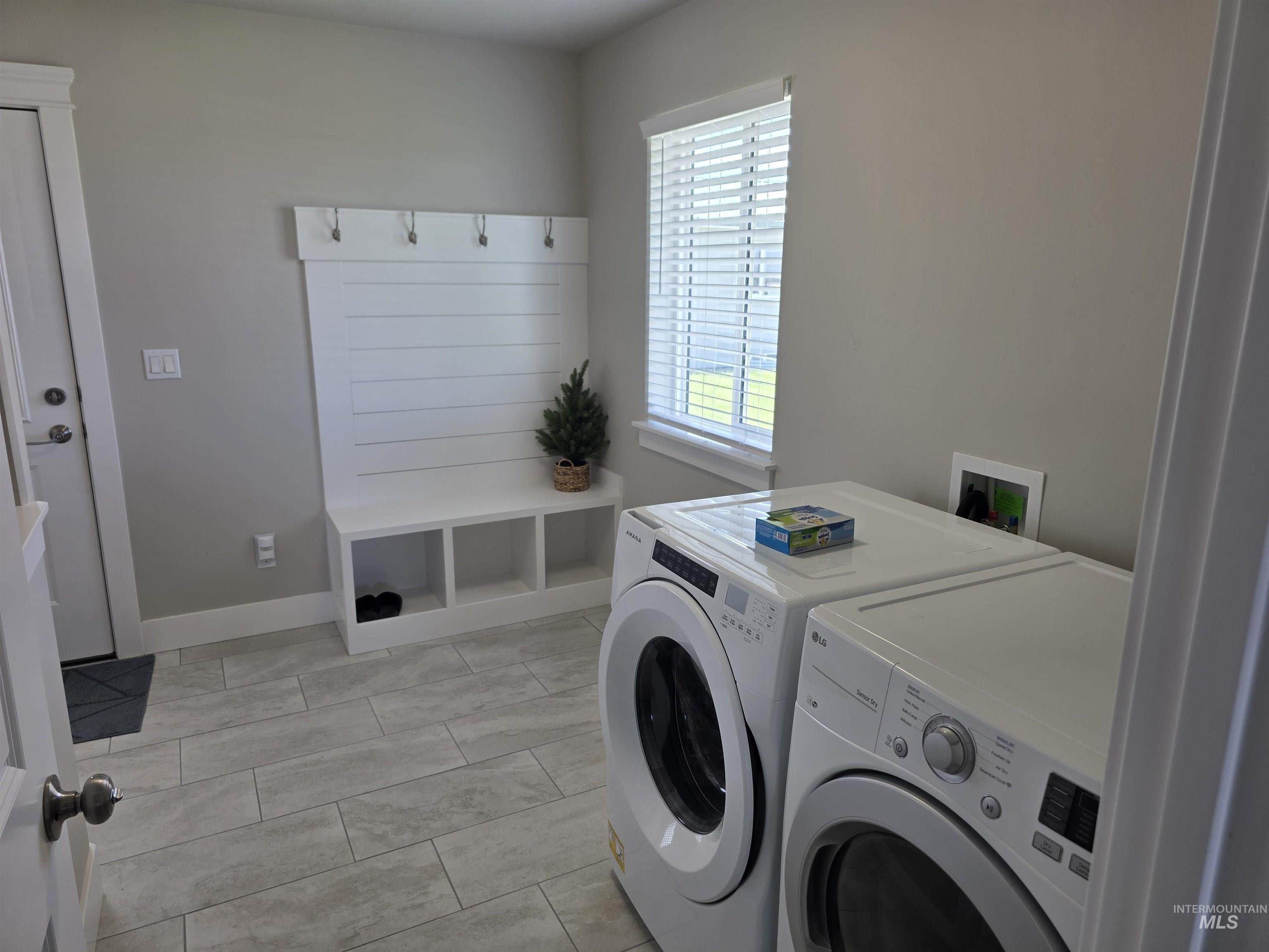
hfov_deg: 73.9
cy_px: 476
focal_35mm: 23
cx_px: 634
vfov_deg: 58.9
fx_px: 843
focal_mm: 6.3
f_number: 1.7
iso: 40
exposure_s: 1/120
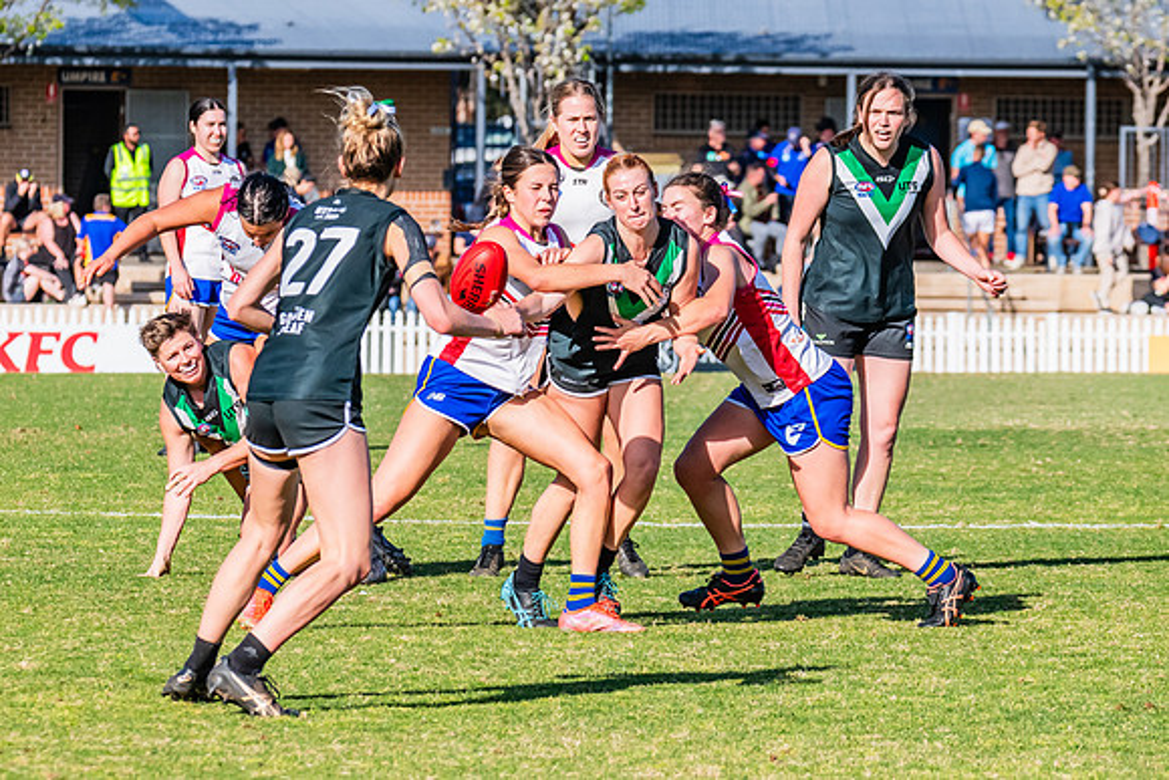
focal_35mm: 386
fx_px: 12545
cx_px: 576
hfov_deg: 5.3
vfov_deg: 3.6
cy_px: 397
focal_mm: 240
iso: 800
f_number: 10
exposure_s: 1/1600
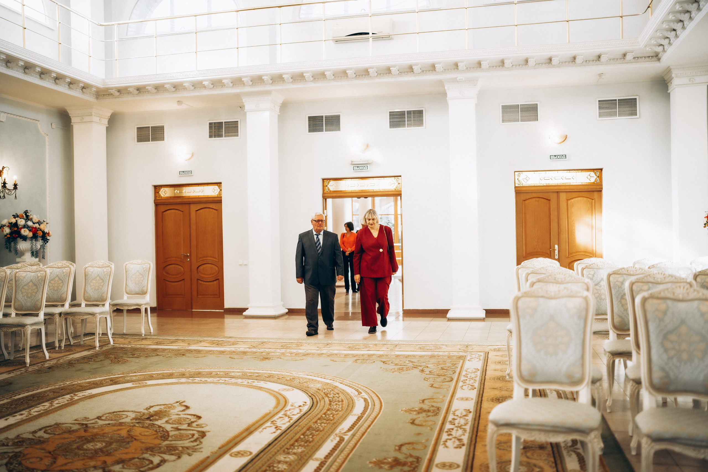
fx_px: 688
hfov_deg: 54.4
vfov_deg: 37.9
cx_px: 354
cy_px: 236
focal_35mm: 35
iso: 100
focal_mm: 35
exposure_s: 1/160
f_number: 1.2
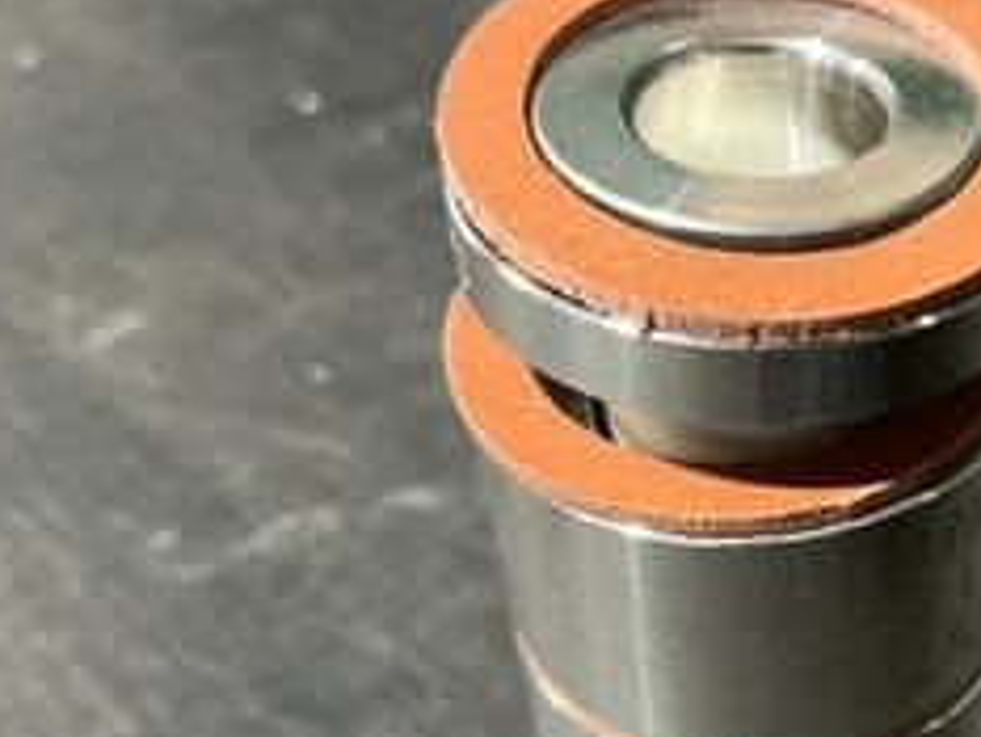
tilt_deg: -45.1
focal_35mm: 60
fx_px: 1701
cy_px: 512
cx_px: 863
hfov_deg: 30.9
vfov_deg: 24.3
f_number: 1.8
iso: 250
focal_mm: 3
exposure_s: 1/50
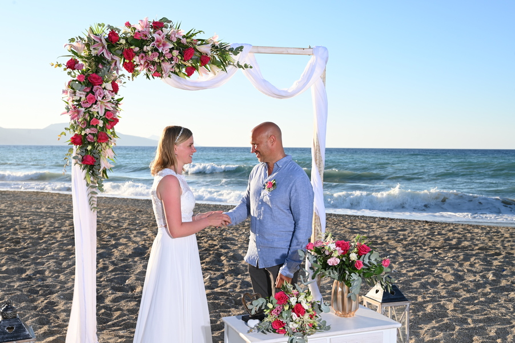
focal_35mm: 44
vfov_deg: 30.5
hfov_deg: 44.5
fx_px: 629
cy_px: 172
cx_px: 258
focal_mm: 44
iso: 200
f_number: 9
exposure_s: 1/200
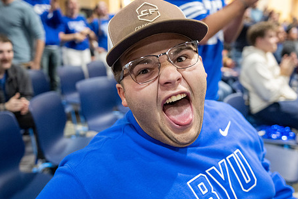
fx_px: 273
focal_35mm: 33
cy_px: 115
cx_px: 159
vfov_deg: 39.9
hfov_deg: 57.2
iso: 6400
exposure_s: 1/250
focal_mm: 26
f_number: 2.8
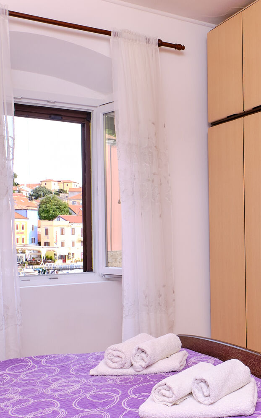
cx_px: 269
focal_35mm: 43
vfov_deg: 46.0
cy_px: 244
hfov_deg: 27.9
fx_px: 489
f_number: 9
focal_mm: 10
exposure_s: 1/60
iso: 320
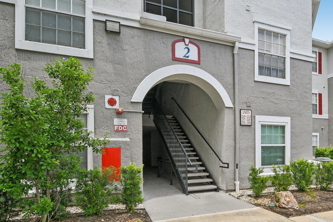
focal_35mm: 21
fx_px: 194
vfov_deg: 58.5
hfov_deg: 80.9
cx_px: 186
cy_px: 142
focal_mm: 10
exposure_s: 1/640
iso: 400
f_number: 8
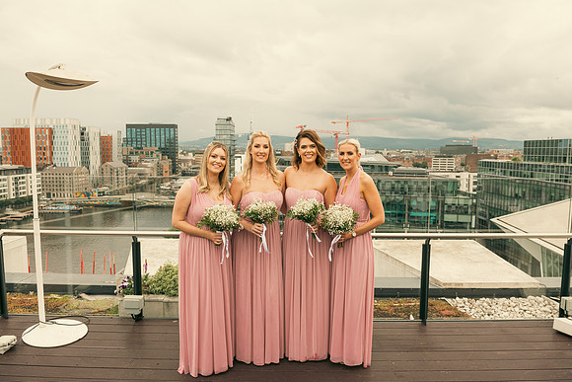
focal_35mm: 24
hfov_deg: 73.7
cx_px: 286
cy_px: 191
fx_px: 381
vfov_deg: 53.2
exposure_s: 1/250
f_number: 6.3
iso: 200
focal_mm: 24
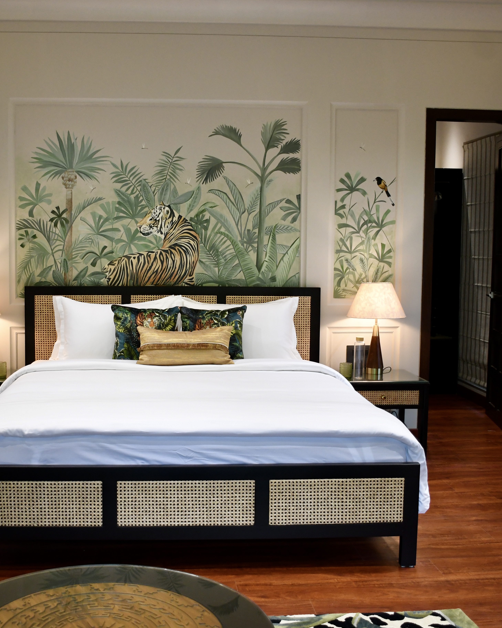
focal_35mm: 43
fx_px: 799
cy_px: 311
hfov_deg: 34.7
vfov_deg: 42.9
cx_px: 184
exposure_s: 1/160
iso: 1000
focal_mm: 20
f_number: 3.5
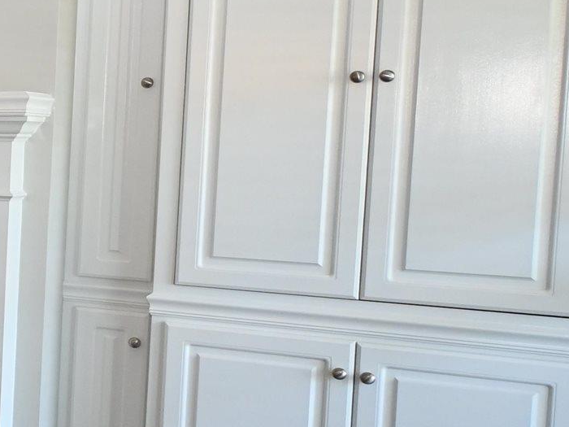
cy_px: 199
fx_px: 1249
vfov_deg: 19.4
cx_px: -640
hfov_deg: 16.9
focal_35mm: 76
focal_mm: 12
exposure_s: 1/125
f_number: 3.5
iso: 720
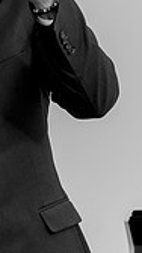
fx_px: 3660
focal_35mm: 547
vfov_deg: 3.9
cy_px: -25
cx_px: -44
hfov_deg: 2.2
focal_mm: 150
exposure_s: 1/200
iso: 640
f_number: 2
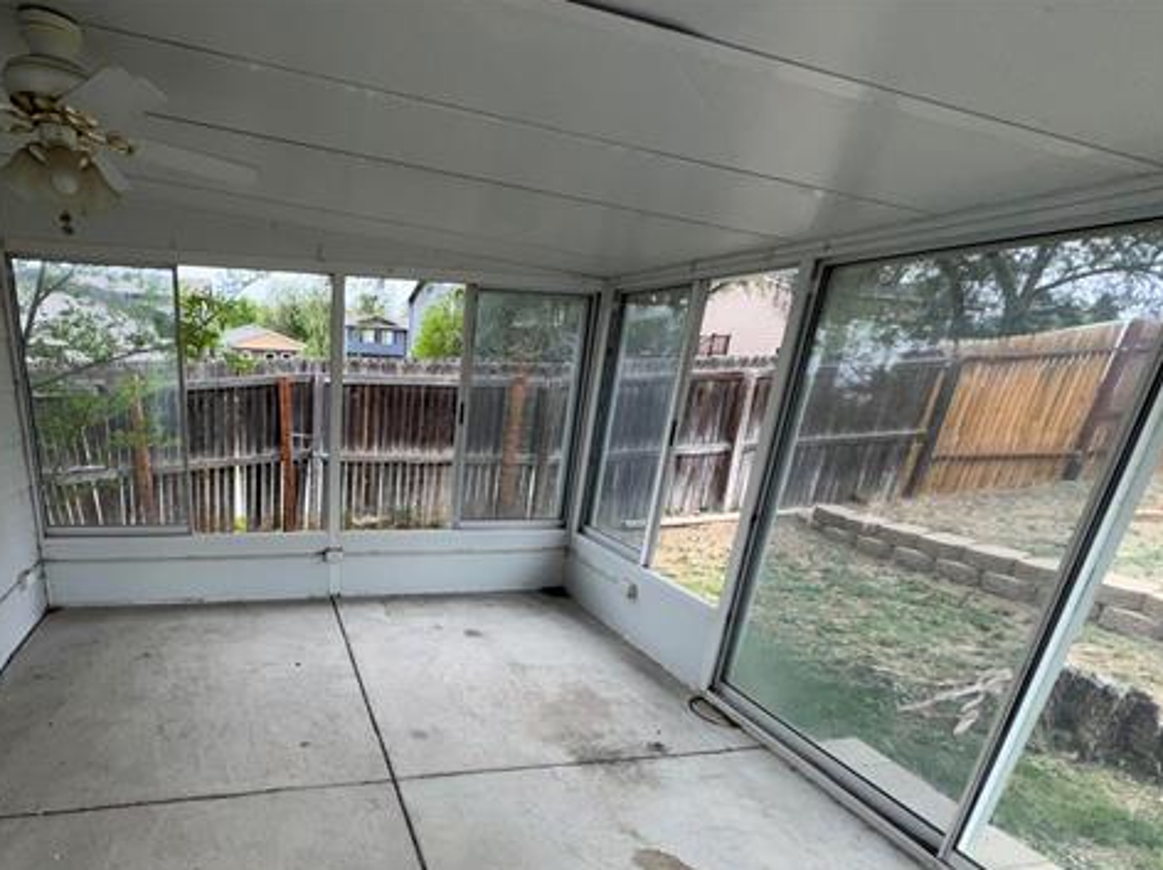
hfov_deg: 81.8
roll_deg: -3.2
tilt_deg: -20.7
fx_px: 638
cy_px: 583
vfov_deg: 66.7
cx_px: 384
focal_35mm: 19
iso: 50
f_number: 2.2
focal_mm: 2.22
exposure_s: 1/122
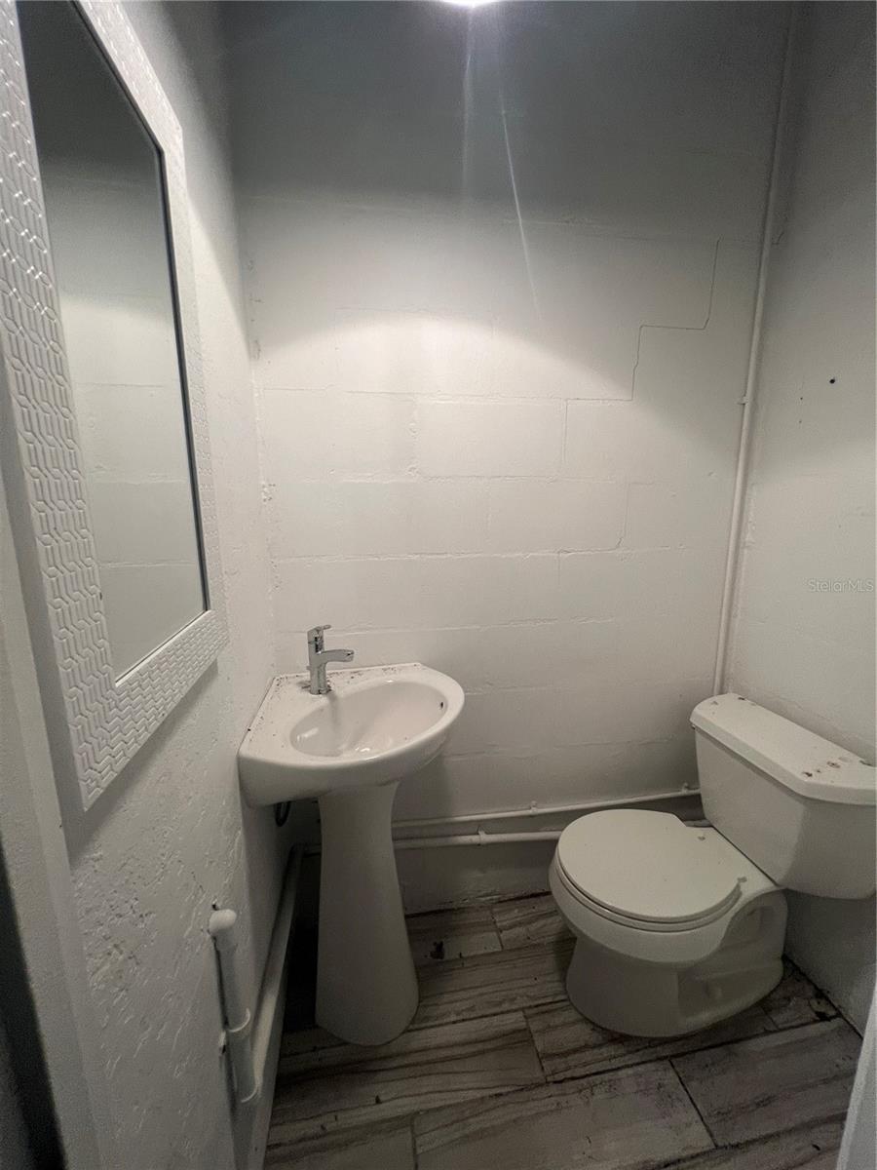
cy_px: 585
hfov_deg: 89.9
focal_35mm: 13
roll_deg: -0.4
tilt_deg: -10.6
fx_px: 439
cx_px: 438
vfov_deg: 106.2
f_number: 1.8
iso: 160
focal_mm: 1.57
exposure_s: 1/60
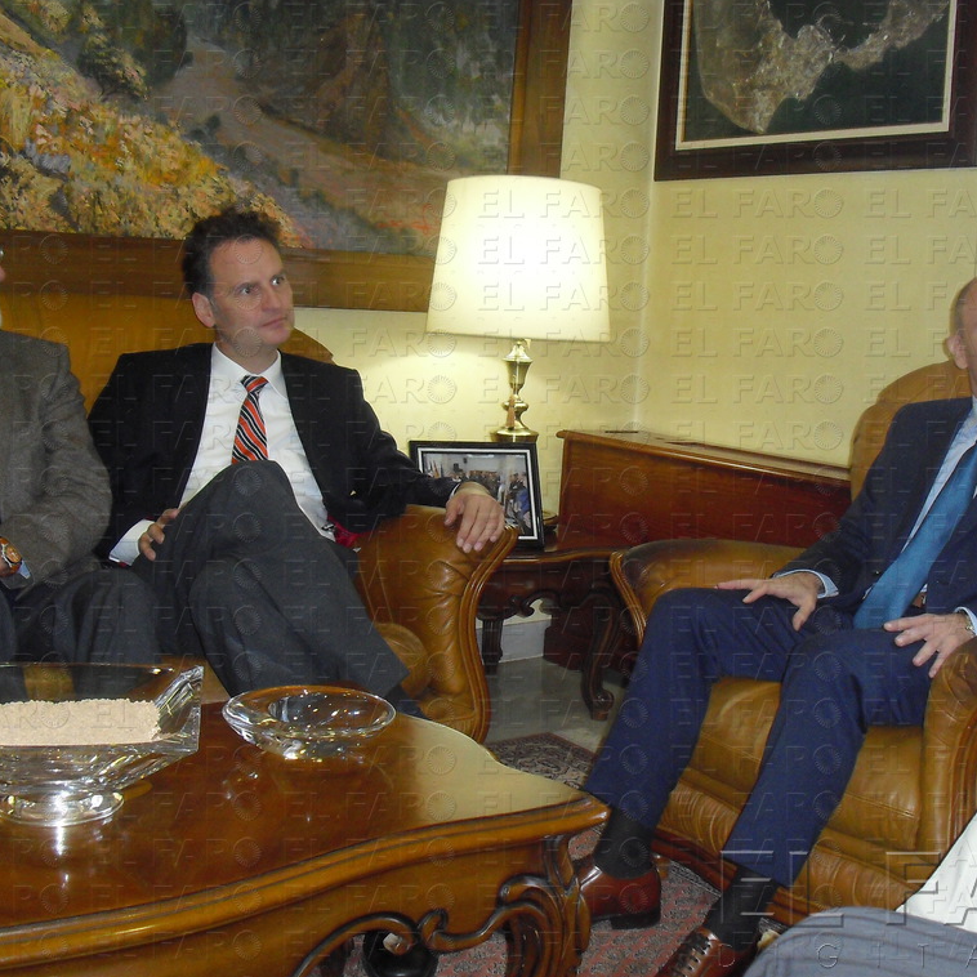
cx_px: 547
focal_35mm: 43
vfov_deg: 39.2
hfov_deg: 39.1
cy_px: 491
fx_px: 1373
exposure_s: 1/60
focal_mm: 6.3
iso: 400
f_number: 3.1
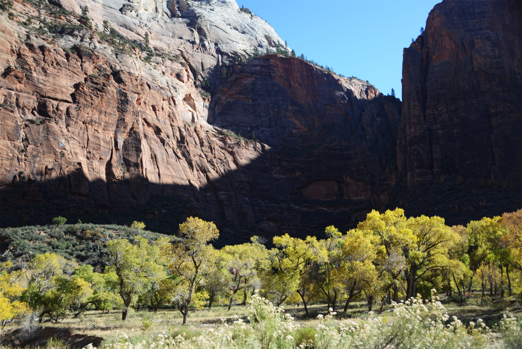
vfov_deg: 41.1
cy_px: 174
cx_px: 261
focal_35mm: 32
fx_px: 464
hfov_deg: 58.7
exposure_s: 1/1250
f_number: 3.8
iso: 250
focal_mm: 32
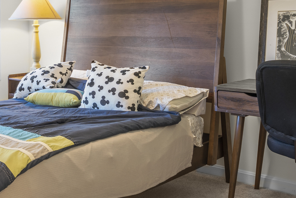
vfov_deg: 24.2
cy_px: 36
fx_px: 452
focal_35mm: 55
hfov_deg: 34.8
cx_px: 47
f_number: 9
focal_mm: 16
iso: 200
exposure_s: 2
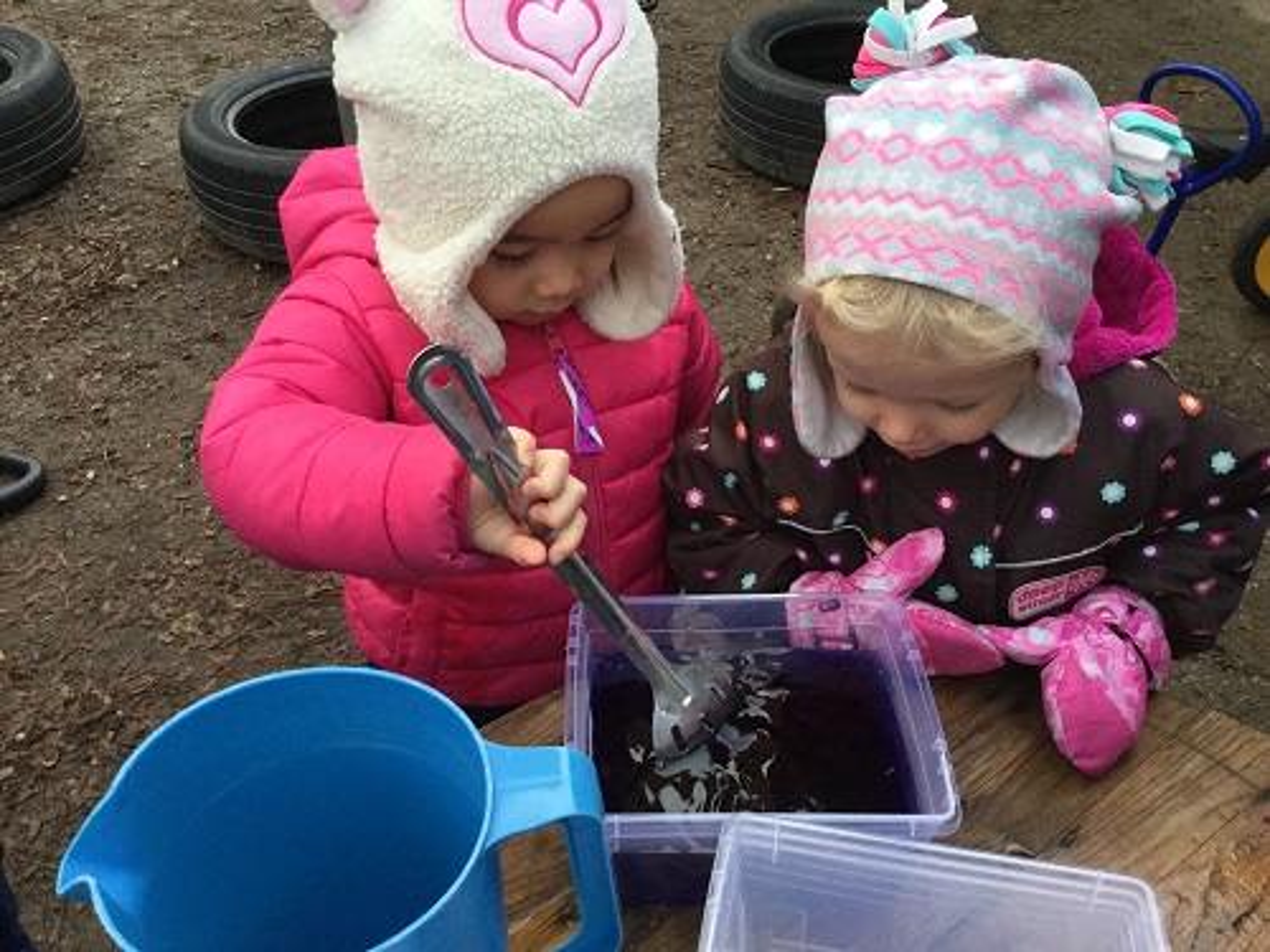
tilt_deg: -38.8
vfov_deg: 45.4
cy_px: 476
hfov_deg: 58.4
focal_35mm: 31
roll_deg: -0.5
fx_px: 1137
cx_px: 635
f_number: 2.4
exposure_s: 1/30
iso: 40
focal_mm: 3.3
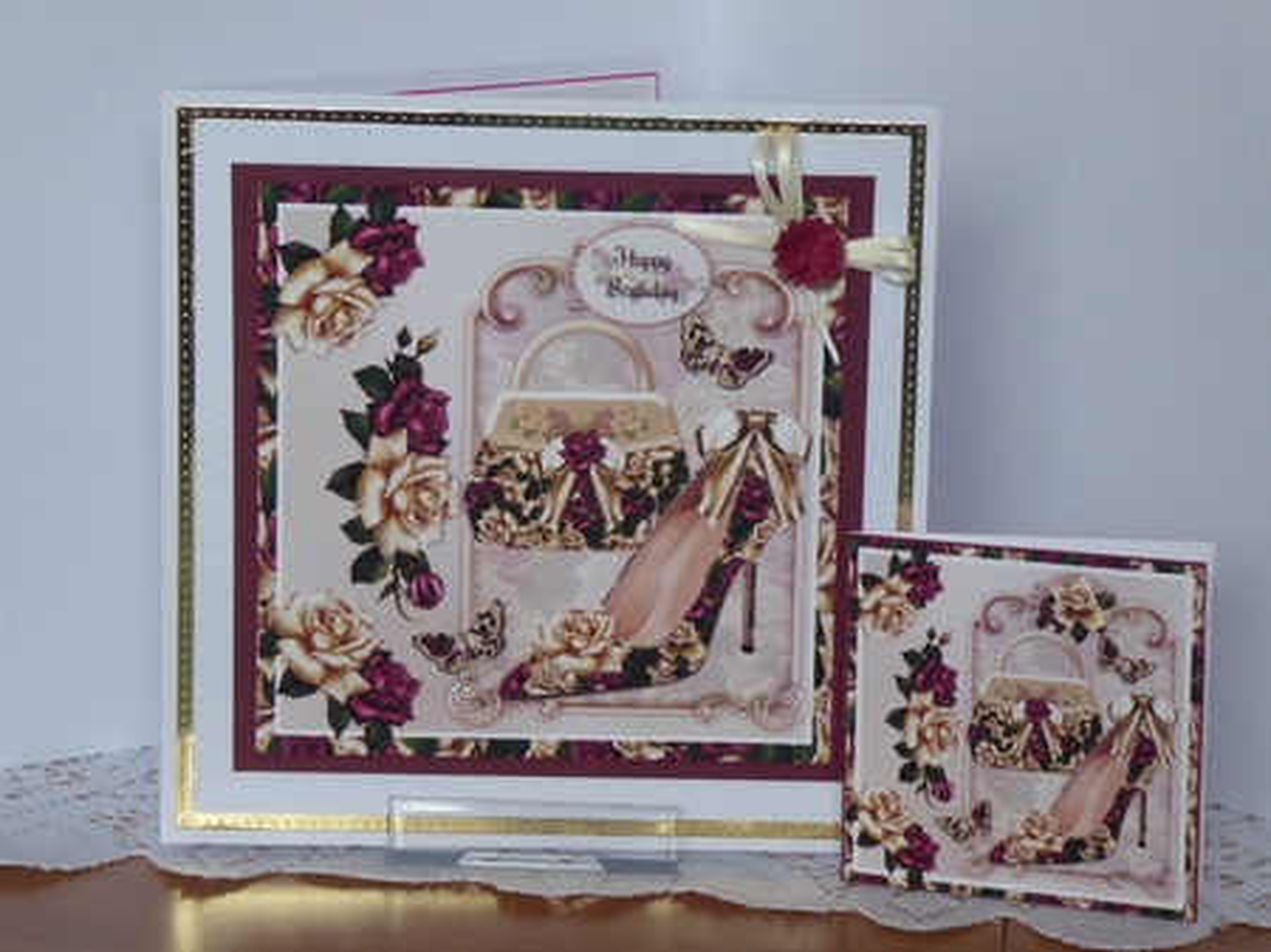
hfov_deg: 18.4
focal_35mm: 107
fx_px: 3927
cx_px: 636
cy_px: 476
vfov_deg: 13.8
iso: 400
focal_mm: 17.5
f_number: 5
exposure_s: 1/40
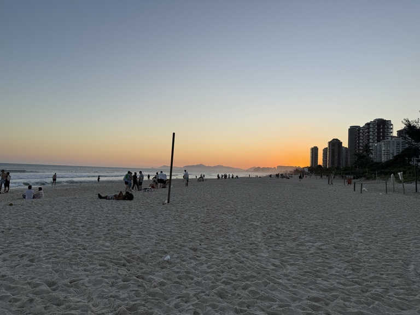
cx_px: 210
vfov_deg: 56.8
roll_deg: -2.0
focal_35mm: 24
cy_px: 158
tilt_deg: +4.4
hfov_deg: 71.6
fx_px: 291
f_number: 1.78
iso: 80
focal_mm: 6.76
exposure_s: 1/1437
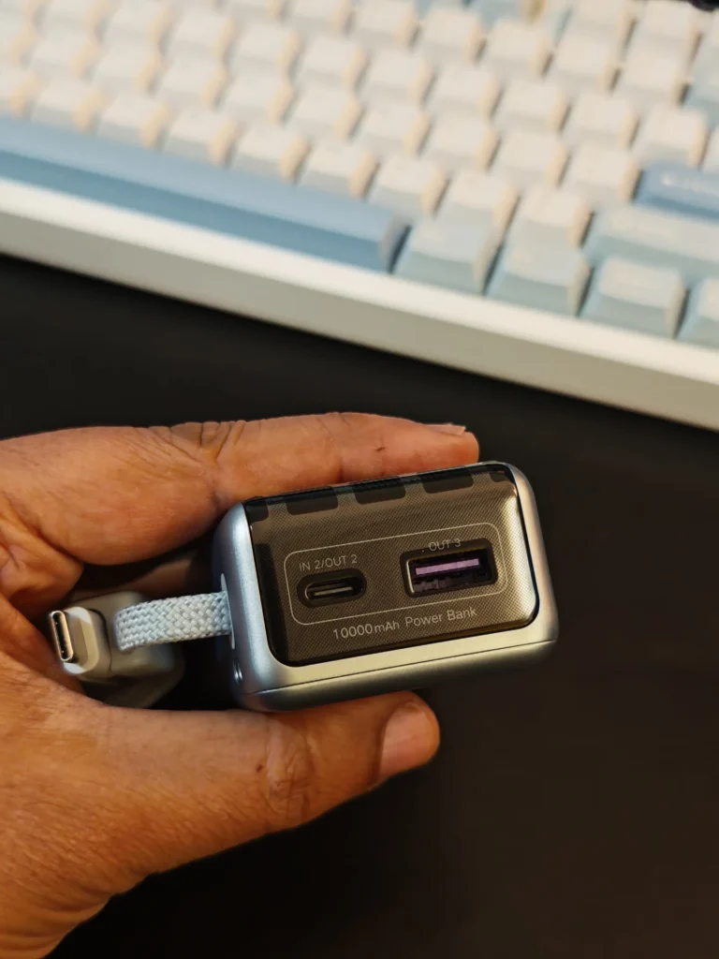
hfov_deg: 30.3
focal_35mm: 48
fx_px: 1329
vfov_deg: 39.7
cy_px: 480
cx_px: 360
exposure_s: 1/50
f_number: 1.4
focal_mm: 6.83
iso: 200
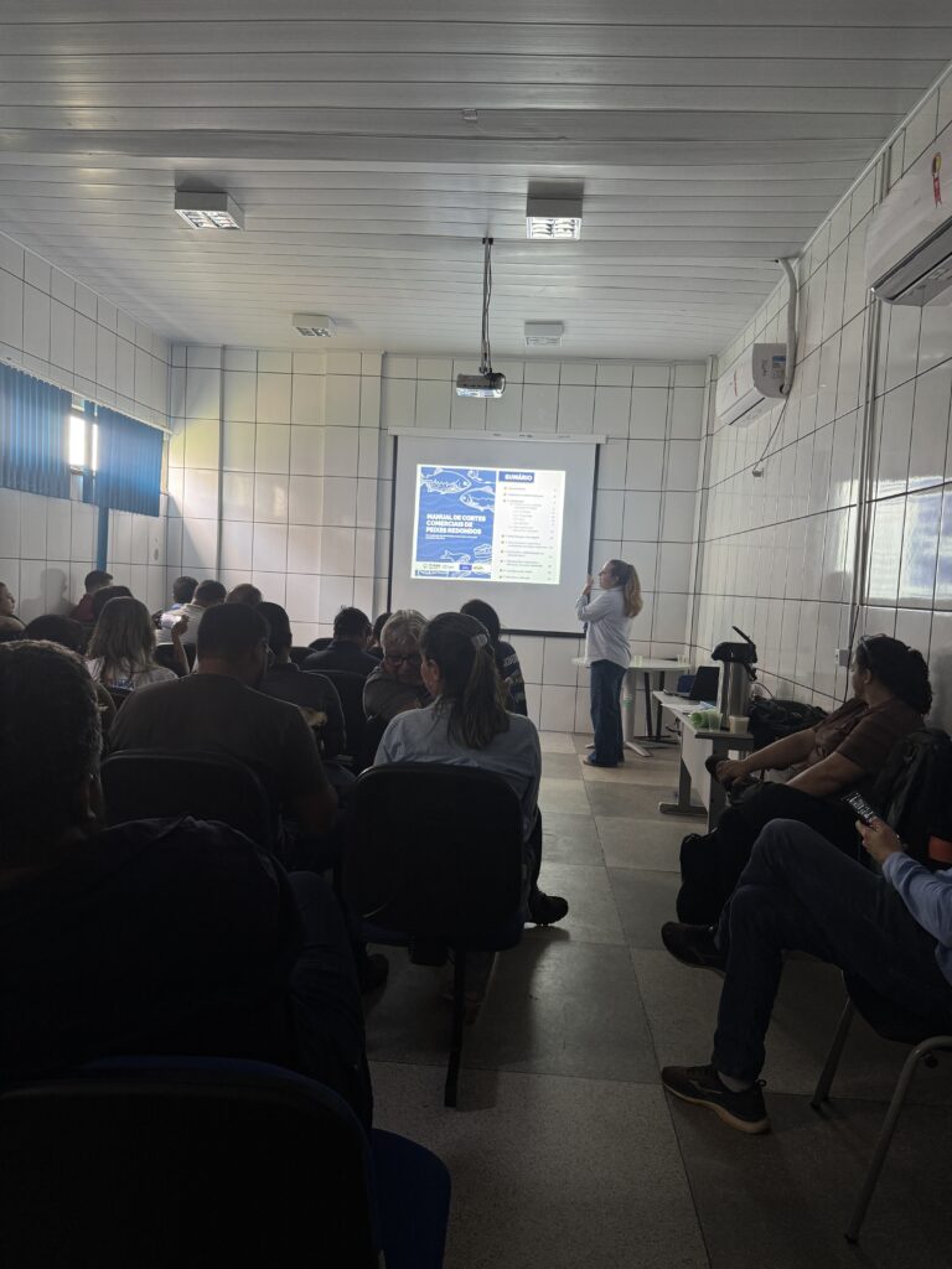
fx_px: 880
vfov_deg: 71.6
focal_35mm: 24
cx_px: 476
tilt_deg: -4.6
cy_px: 634
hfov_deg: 56.8
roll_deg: -2.7
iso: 200
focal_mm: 6.76
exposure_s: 1/60
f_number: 1.78
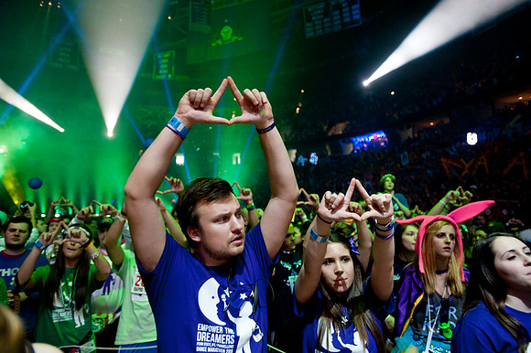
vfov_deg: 53.1
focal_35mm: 24
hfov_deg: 73.8
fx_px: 354
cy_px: 176
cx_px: 266
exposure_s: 1/125
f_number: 2.8
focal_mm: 24
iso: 1600
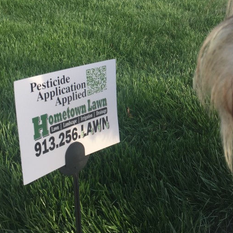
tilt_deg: -21.2
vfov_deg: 32.5
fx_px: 396
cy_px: 76
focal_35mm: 52
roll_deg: -2.5
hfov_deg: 32.5
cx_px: 158
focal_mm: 4.15
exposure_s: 1/403
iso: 32
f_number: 2.2
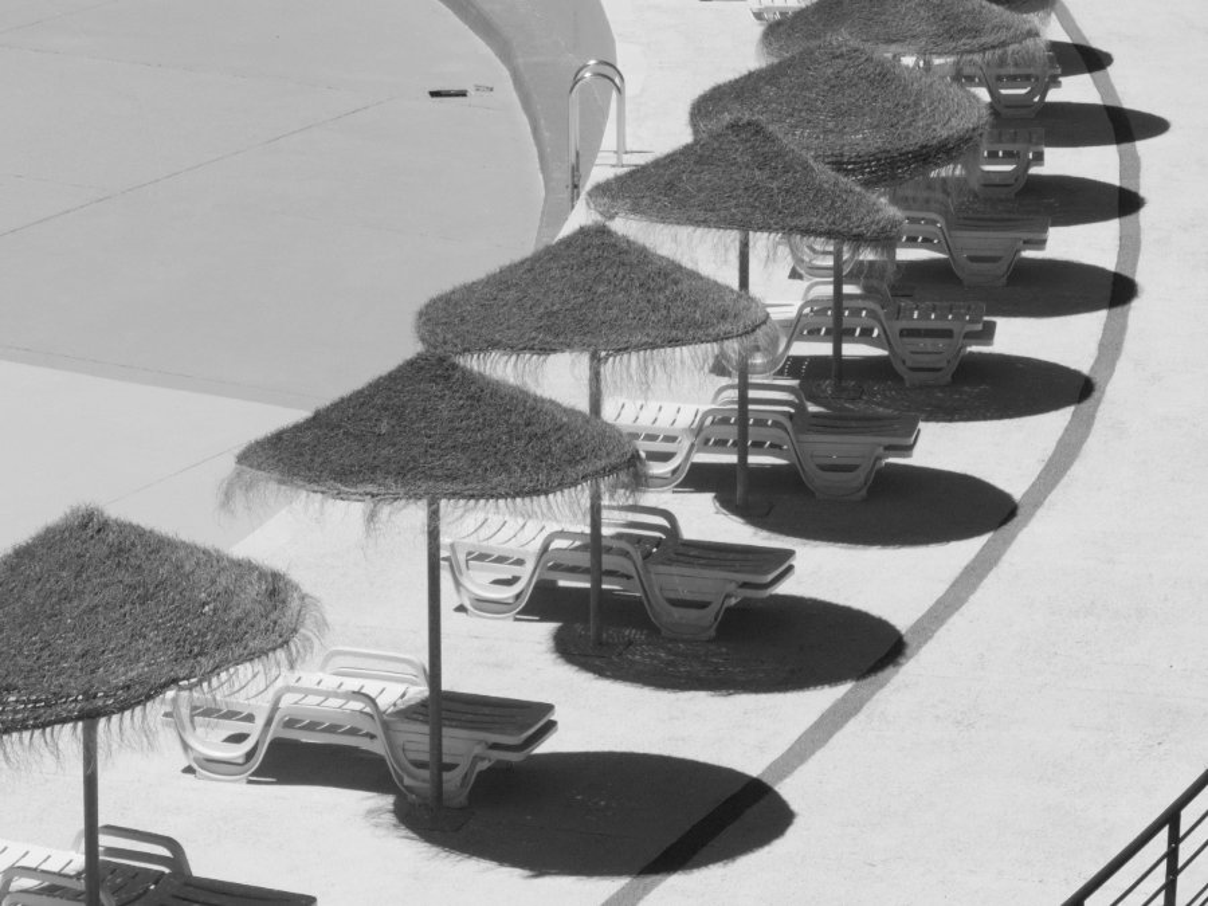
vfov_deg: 11.0
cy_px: 453
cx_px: 604
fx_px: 4711
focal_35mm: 135
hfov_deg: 14.6
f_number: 6.3
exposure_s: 1/1600
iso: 200
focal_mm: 24.2
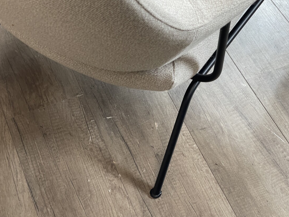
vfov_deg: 21.0
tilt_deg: -51.8
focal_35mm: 70
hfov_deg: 27.8
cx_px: 147
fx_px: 584
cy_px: 102
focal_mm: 7.5
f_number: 2.2
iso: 160
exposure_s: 1/50
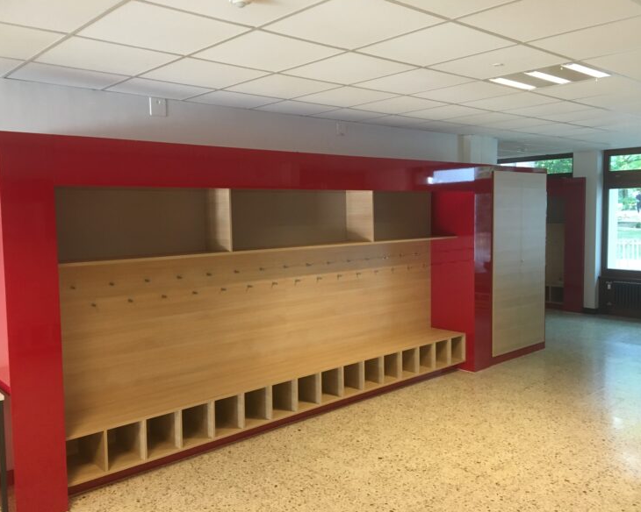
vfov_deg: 47.1
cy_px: 256
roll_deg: +1.3
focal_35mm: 31
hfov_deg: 57.1
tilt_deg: -5.5
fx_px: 588
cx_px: 292
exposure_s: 1/33
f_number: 2.2
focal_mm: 4.15
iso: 200
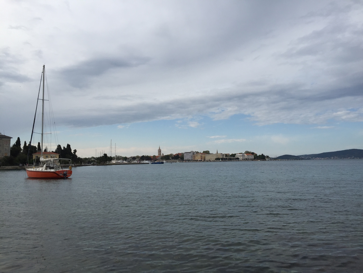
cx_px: 182
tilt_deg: +4.2
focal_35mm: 29
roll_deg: +1.2
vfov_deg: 48.2
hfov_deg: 61.7
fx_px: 304
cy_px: 136
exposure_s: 1/1980
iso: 32
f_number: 2.2
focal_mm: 4.15
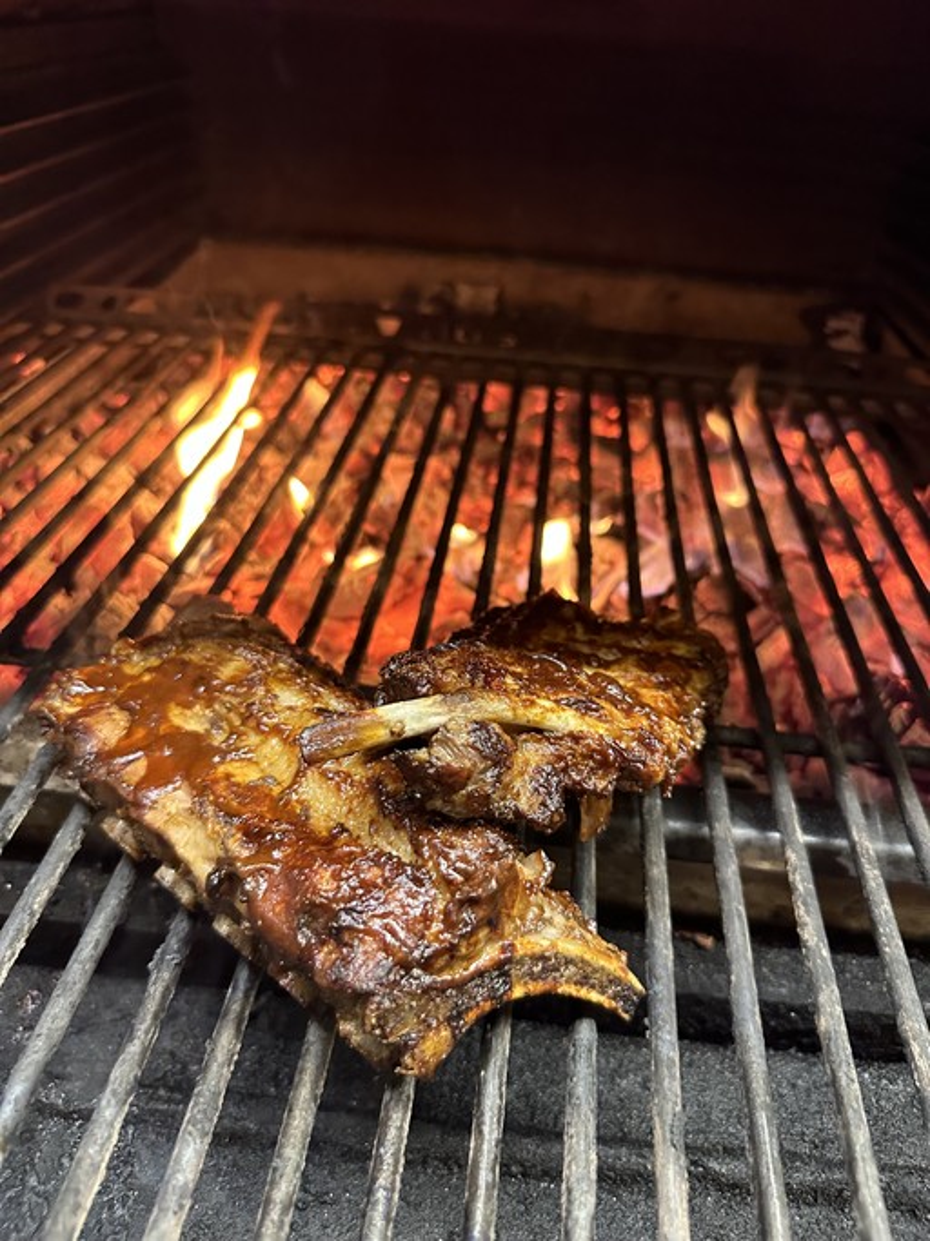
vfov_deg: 71.6
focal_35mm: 24
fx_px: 860
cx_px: 465
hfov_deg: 56.8
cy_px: 620
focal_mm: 6.86
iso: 640
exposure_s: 1/60
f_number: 1.78
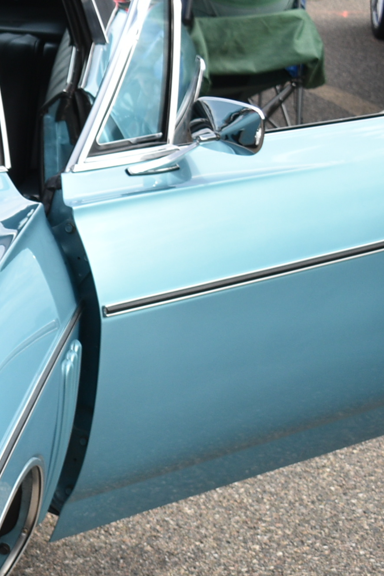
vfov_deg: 13.9
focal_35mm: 148
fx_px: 2364
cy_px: 371
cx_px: -574
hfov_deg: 8.4
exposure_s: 1/250
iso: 220
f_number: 5
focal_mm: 29
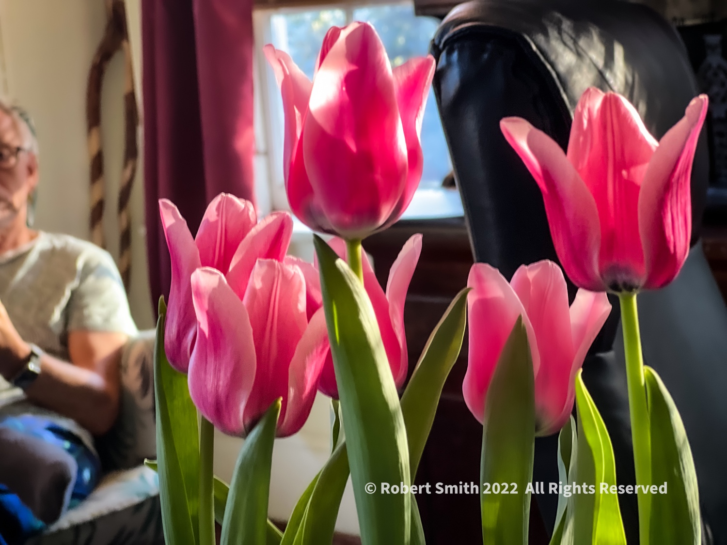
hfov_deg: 25.3
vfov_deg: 19.1
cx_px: 364
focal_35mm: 77
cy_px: 272
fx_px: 1617
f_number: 2.8
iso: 320
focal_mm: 9
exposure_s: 1/40
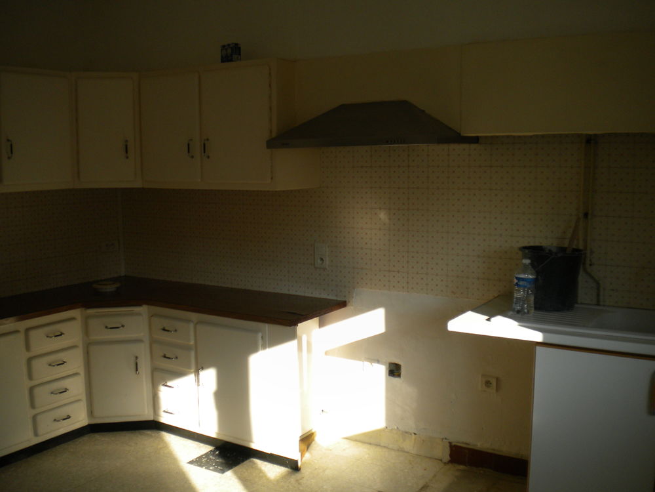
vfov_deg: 40.7
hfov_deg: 52.6
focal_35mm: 35
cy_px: 246
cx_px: 328
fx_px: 662
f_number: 3.1
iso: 111
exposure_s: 1/386
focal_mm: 6.3
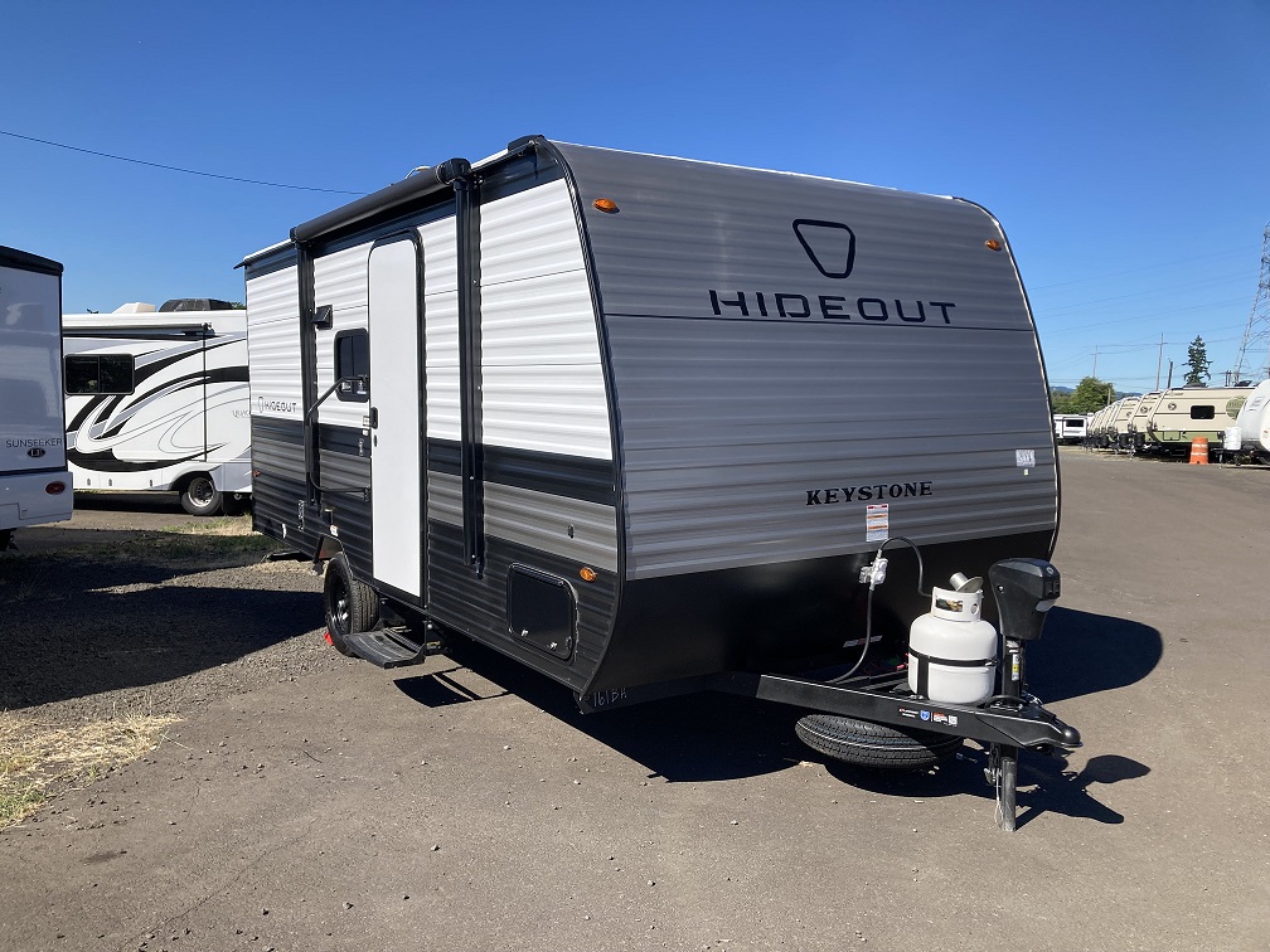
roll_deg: -3.4
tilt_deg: -3.8
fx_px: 1027
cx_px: 635
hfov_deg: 63.4
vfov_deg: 49.7
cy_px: 476
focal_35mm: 28
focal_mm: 3.99
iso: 20
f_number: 1.8
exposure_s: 1/2288
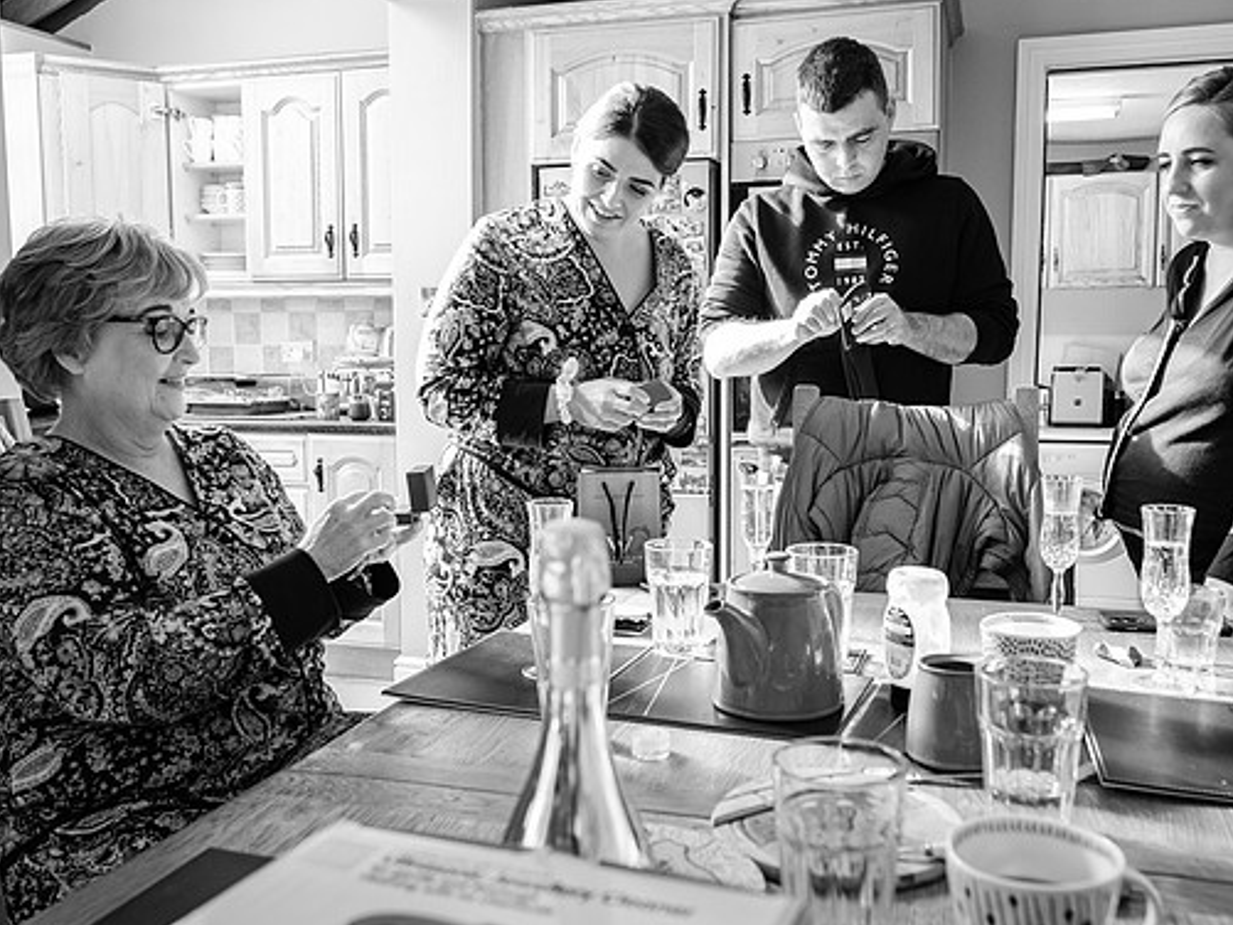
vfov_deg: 44.2
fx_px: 1140
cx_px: 637
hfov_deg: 56.8
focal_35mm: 32
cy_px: 464
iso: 800
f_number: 2.8
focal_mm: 16
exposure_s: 1/160
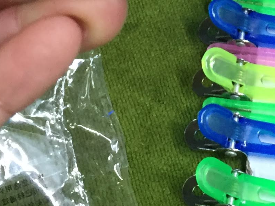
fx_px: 938
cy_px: -140
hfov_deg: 16.6
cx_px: 215
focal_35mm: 118
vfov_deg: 11.8
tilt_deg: -59.0
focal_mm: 4.15
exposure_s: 1/33
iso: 160
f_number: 2.2
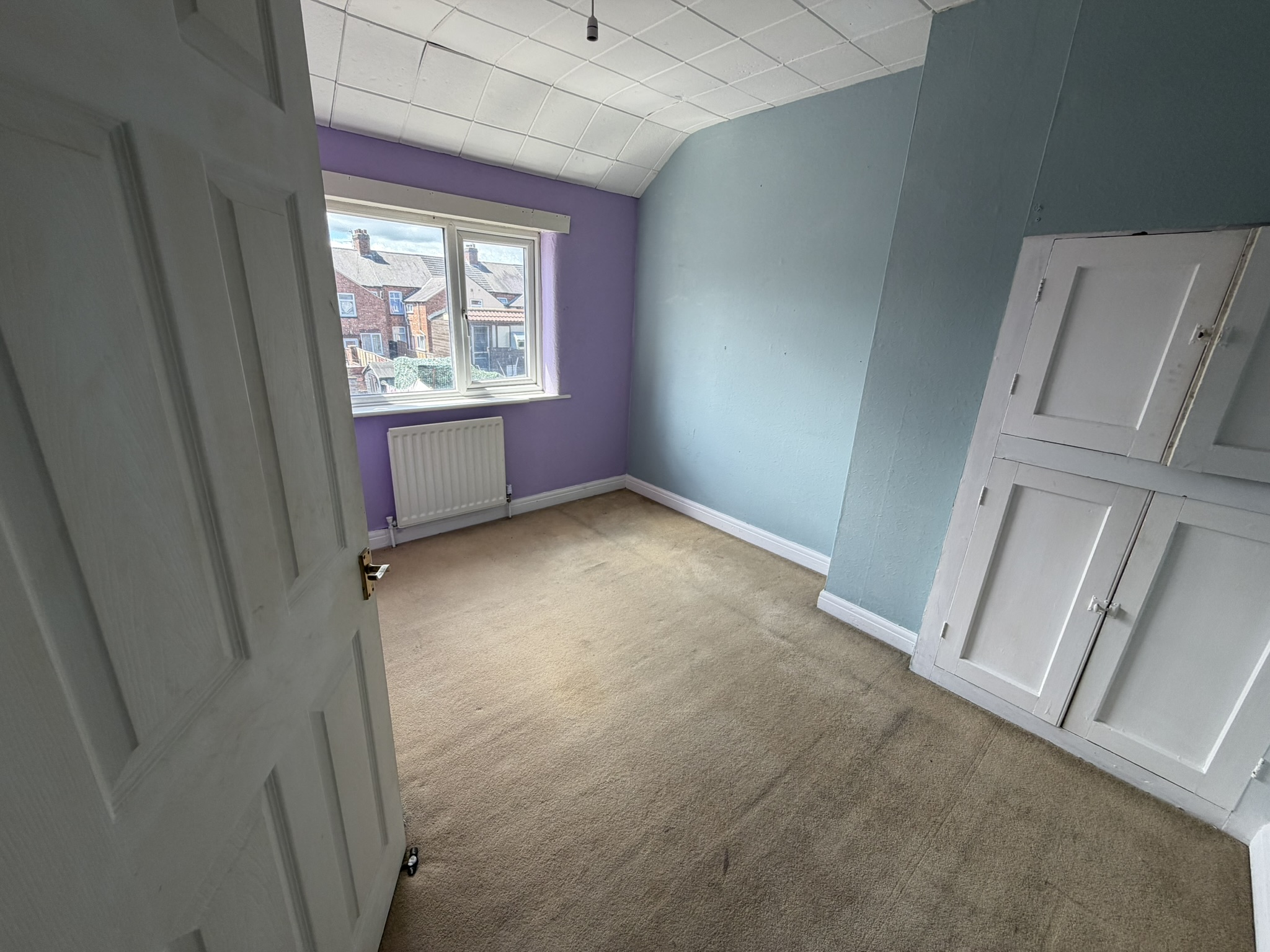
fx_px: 514
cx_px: 635
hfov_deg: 102.1
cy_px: 476
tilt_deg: -18.3
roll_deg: -2.7
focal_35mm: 14
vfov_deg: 85.7
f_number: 2.2
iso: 64
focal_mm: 2.22
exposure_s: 1/121
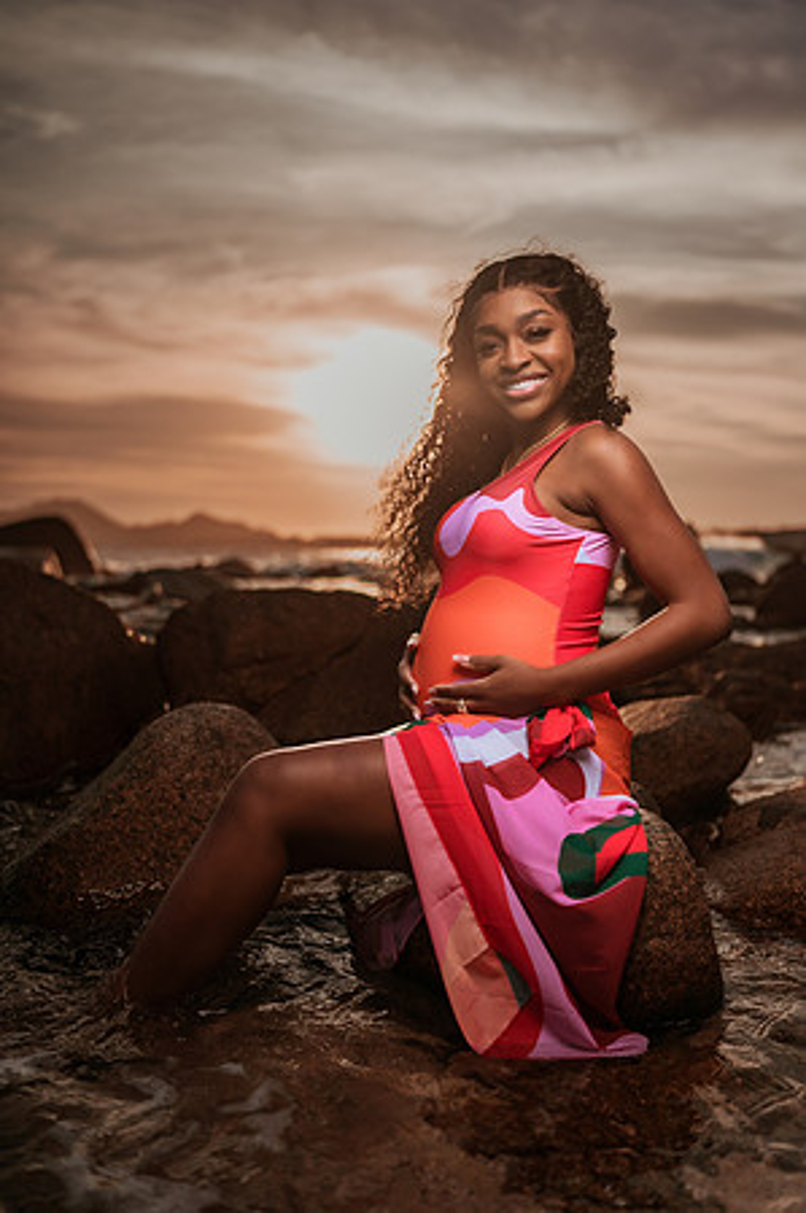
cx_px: 403
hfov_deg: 37.8
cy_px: 606
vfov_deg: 54.5
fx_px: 1178
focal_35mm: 35
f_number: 1.8
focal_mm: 35
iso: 100
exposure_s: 1/8000
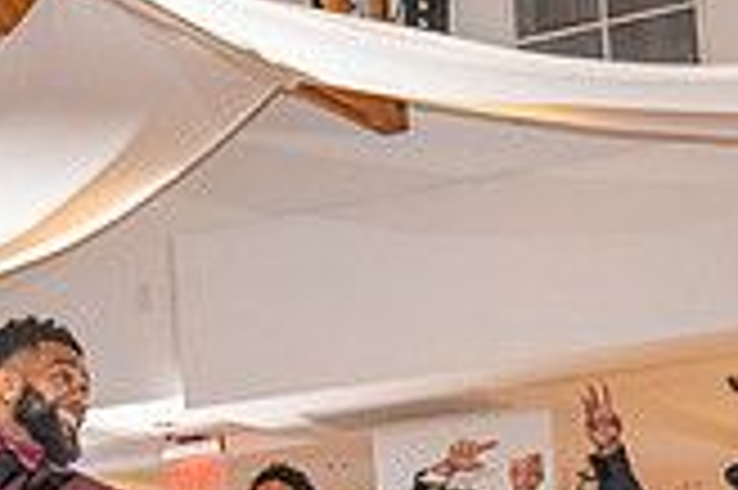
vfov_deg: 11.2
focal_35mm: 117
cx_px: 76
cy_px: 739
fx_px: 2396
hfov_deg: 17.3
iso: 2000
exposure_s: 1/200
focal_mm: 33
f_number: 3.5
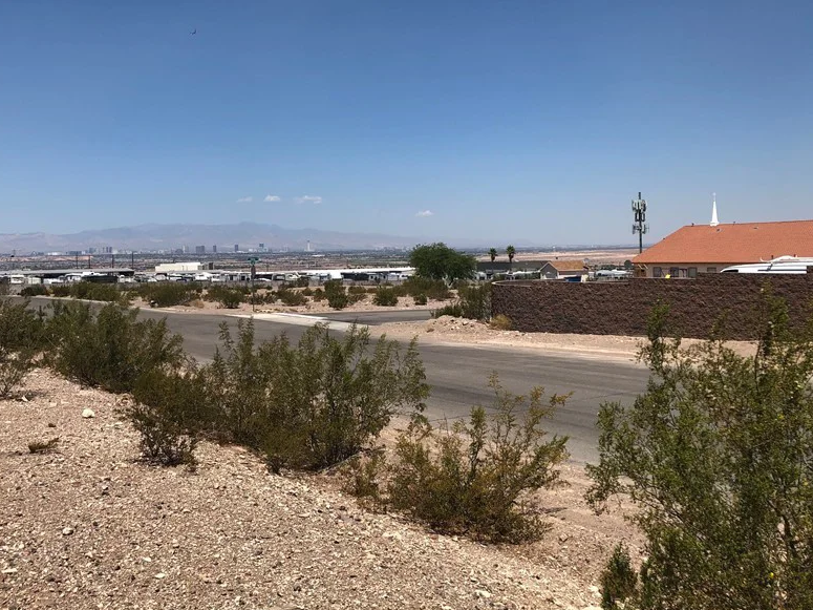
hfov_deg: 49.8
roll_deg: +0.1
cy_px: 268
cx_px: 322
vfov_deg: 38.6
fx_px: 869
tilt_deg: +0.3
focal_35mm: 37
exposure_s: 1/3436
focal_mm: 3.99
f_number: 1.8
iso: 25
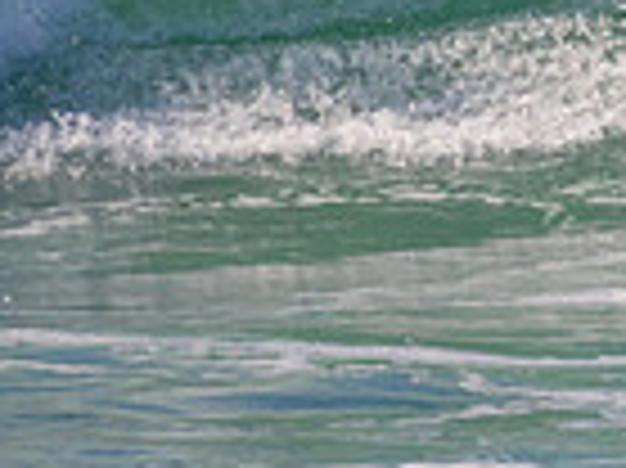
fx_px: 57873
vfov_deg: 0.5
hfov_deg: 0.6
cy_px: -200
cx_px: 1293
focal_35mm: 3203
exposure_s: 1/2000
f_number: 11
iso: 1600
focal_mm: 800
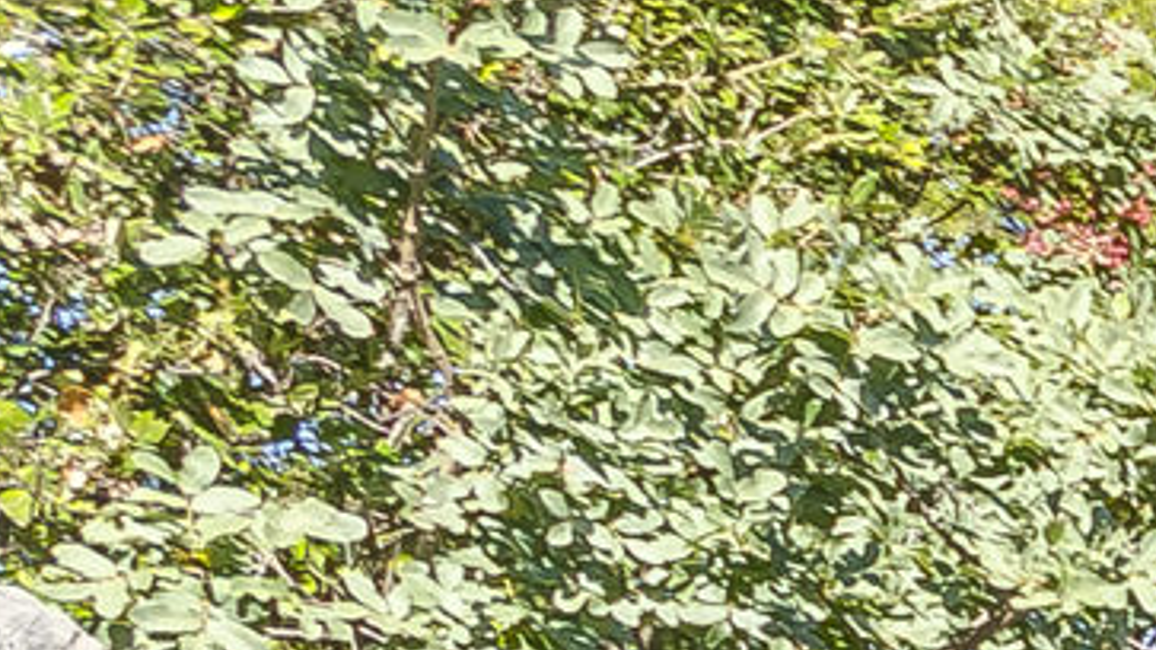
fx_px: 3708
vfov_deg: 9.2
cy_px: 1439
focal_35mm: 121
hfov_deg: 10.7
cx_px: 3624
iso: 100
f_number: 7.1
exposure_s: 1/250
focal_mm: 10
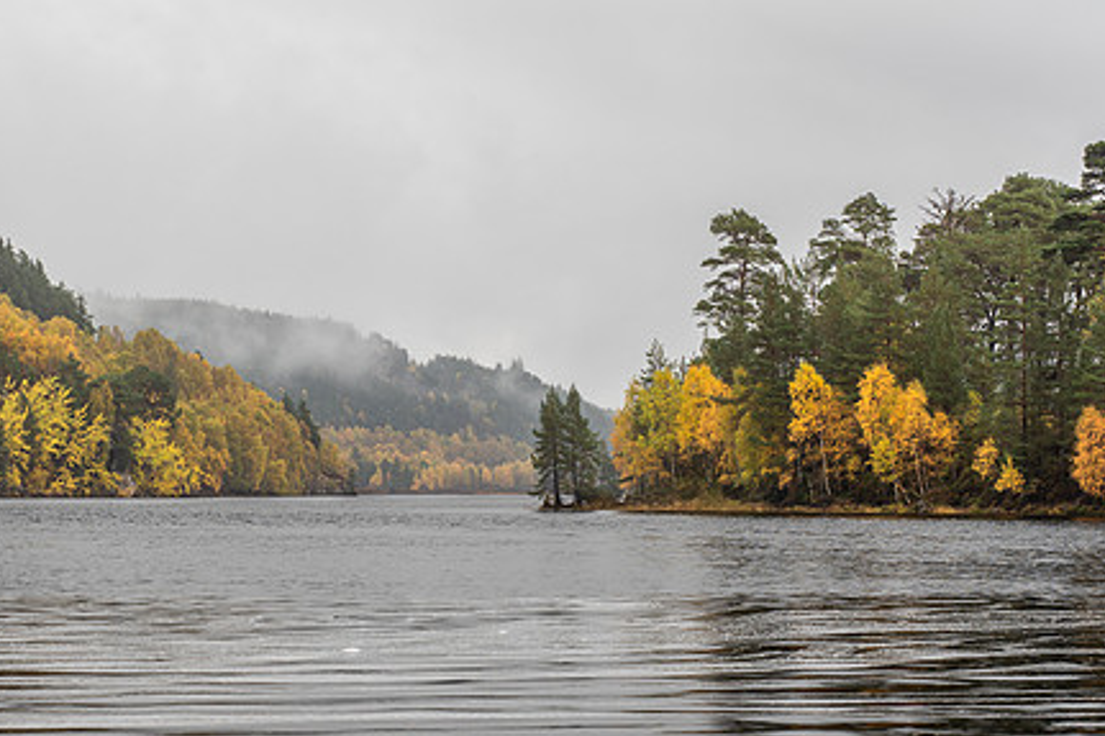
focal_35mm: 112
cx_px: 461
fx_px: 3436
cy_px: 420
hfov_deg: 18.3
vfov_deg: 12.2
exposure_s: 1/10
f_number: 7.1
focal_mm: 40
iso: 64
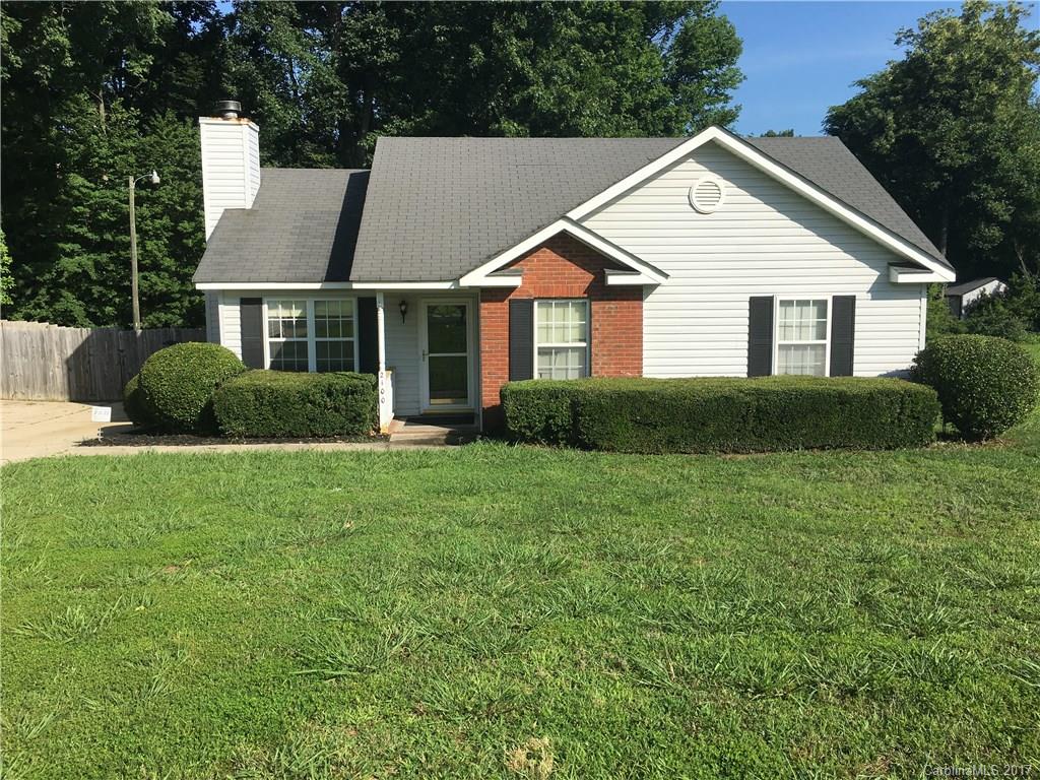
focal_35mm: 29
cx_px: 520
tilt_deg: -5.5
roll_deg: +0.8
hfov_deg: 61.7
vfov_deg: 48.2
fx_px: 871
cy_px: 390
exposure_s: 1/1570
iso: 25
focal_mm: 4.15
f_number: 2.2
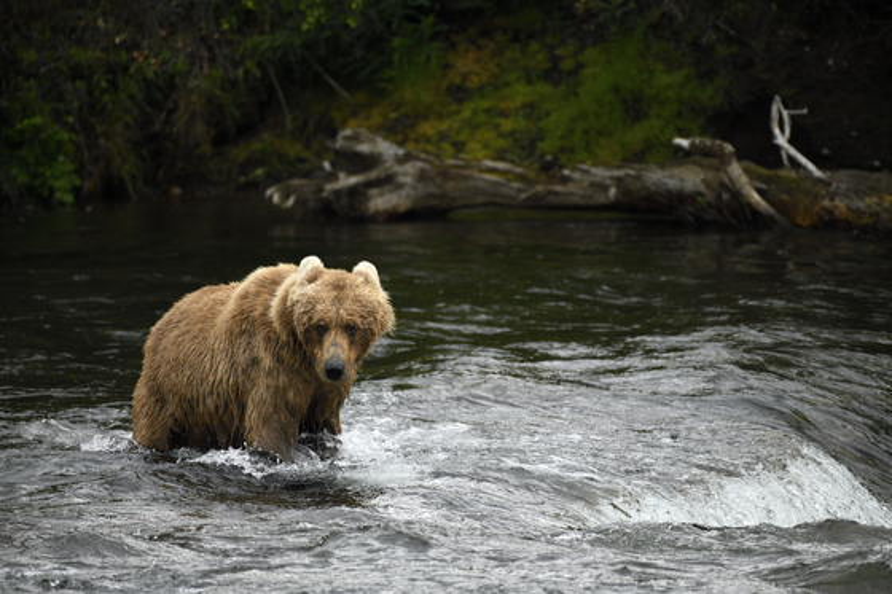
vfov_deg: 2.7
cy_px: 297
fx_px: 12385
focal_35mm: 500
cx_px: 446
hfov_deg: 4.1
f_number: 5.6
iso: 1600
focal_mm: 500
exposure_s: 1/500
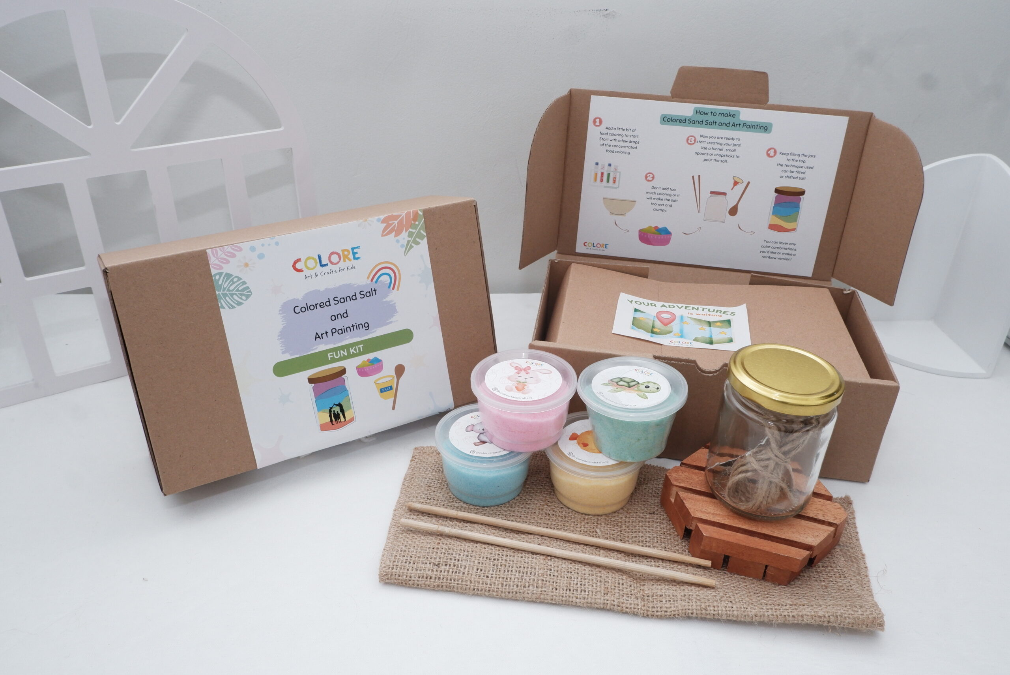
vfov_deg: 48.0
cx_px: 505
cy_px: 338
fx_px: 758
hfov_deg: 67.4
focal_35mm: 27
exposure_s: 1/125
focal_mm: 18.6
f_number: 10
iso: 1250
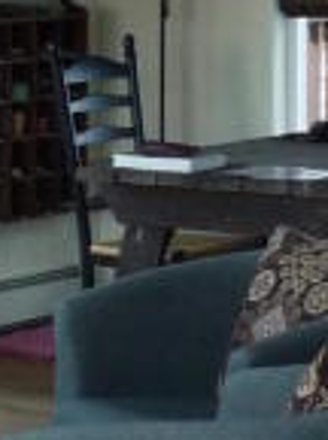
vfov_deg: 11.6
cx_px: -498
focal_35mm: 170
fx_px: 2157
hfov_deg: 8.0
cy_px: 167
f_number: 3.3
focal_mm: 5.2
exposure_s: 1/30
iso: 250
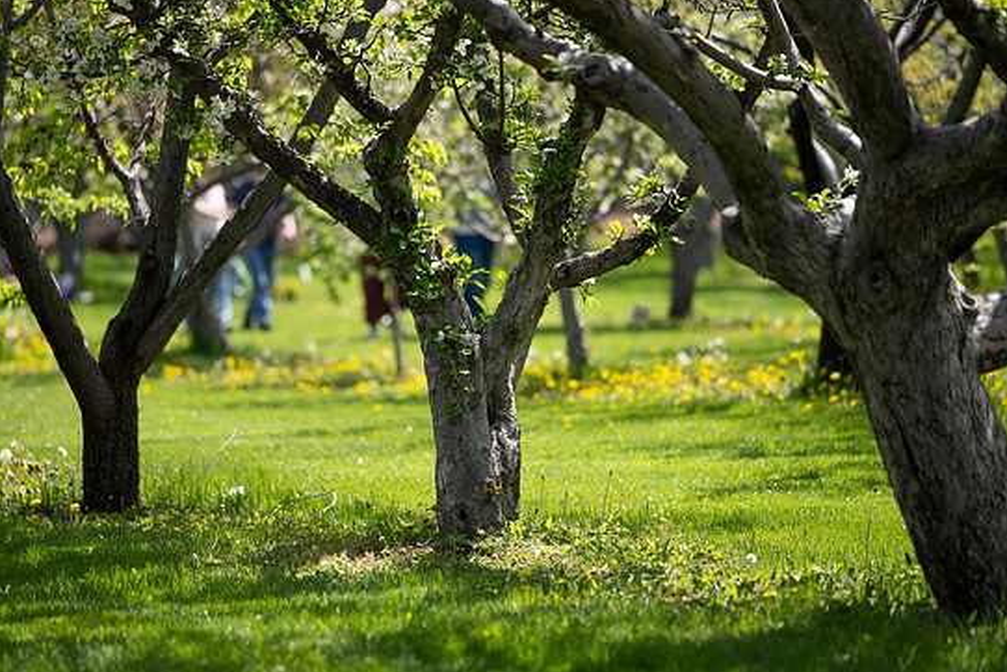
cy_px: 348
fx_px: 5541
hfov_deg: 10.4
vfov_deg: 6.9
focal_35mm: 198
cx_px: 474
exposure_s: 1/640
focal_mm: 180
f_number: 3.2
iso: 64
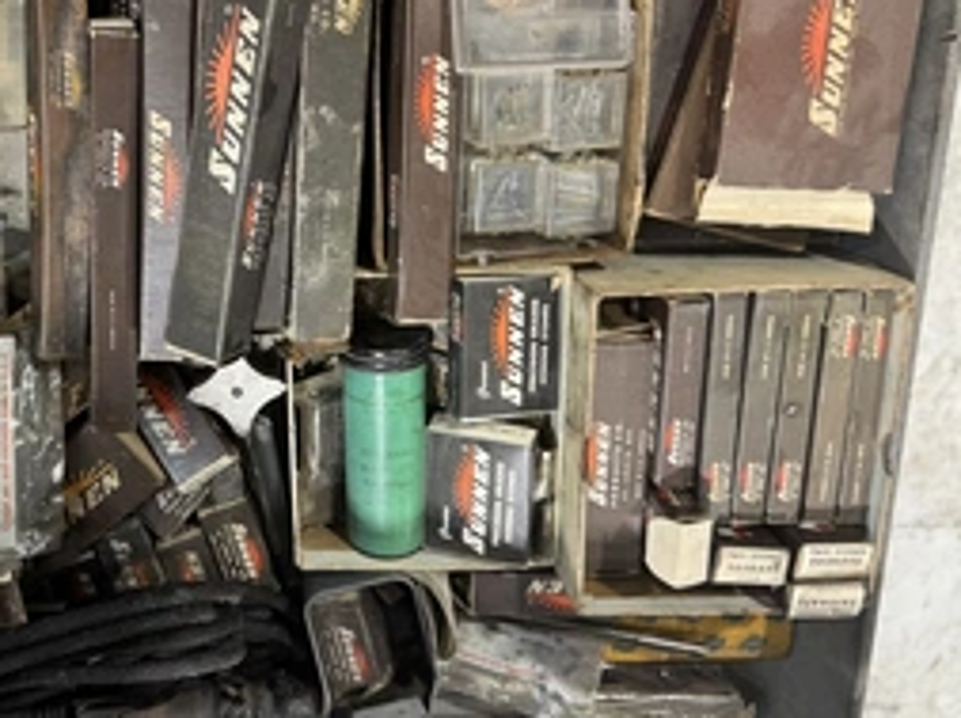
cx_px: 232
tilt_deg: -72.9
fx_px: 1053
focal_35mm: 38
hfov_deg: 47.1
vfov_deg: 37.6
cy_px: 319
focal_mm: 6.76
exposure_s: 1/60
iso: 125
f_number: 1.78
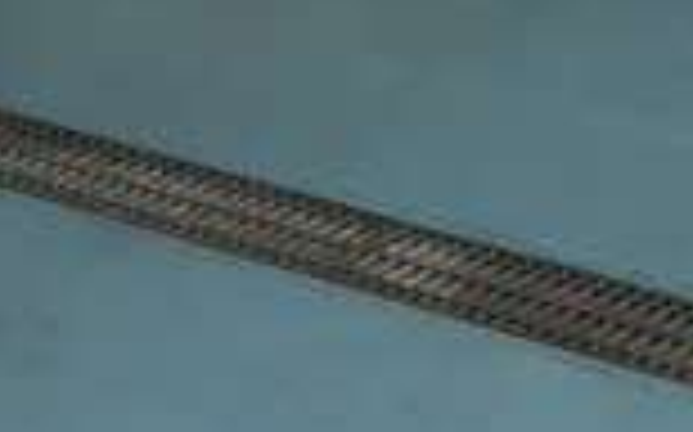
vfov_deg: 4.8
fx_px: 4511
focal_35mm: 239
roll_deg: -1.2
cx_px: 1102
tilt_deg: +0.0
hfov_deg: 8.5
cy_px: -1449
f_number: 2.2
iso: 32
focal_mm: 4.15
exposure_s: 1/33
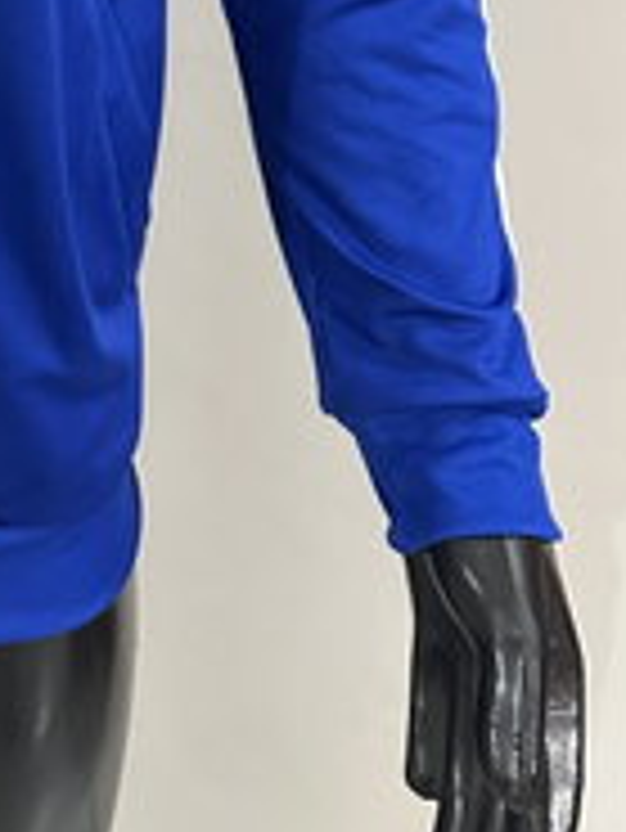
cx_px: -243
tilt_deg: -13.6
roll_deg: -1.0
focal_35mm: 69
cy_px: -295
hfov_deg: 19.3
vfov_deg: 24.1
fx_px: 1662
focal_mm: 6.86
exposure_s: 1/50
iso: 640
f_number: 1.78
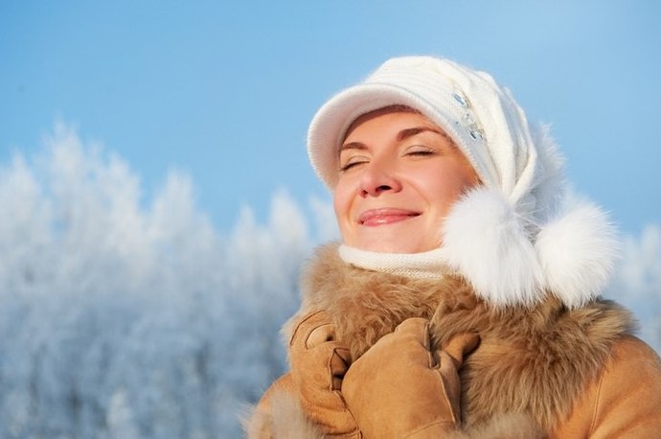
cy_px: 220
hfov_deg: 32.4
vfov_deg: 21.8
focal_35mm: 62
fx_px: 1137
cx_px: 330
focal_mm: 62
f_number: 5.6
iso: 500
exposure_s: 1/1600
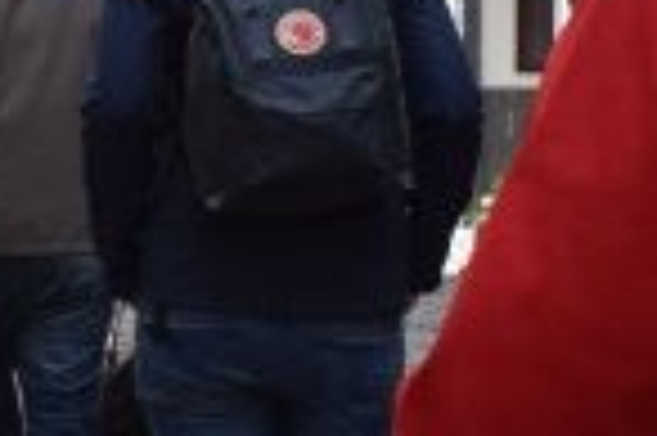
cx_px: -135
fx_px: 3591
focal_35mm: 197
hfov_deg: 10.3
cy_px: 52
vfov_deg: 6.9
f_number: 8
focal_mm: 24
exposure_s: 1/250
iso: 320
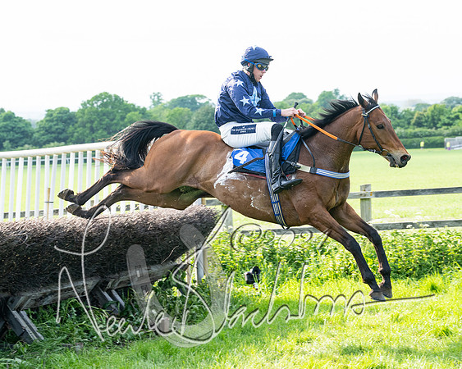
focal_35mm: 110
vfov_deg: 14.0
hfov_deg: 17.4
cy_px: 182
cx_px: 254
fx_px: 1507
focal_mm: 73
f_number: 5
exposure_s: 1/800
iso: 400
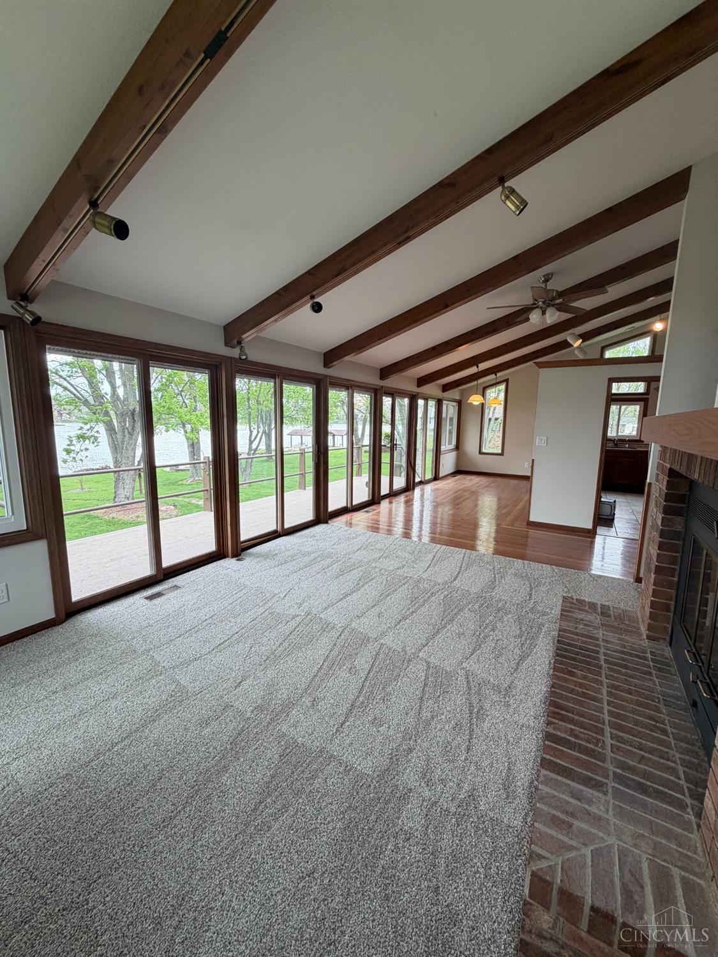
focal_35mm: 14
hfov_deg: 85.7
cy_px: 478
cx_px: 359
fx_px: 387
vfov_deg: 102.0
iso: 125
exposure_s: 1/121
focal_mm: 2.22
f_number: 2.2
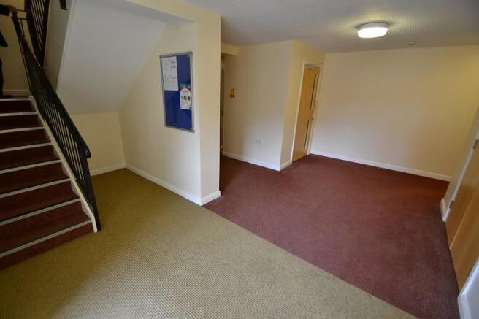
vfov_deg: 77.3
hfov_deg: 100.4
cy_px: 160
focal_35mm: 15
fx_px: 200
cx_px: 240
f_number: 3.5
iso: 560
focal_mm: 10
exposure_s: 1/60
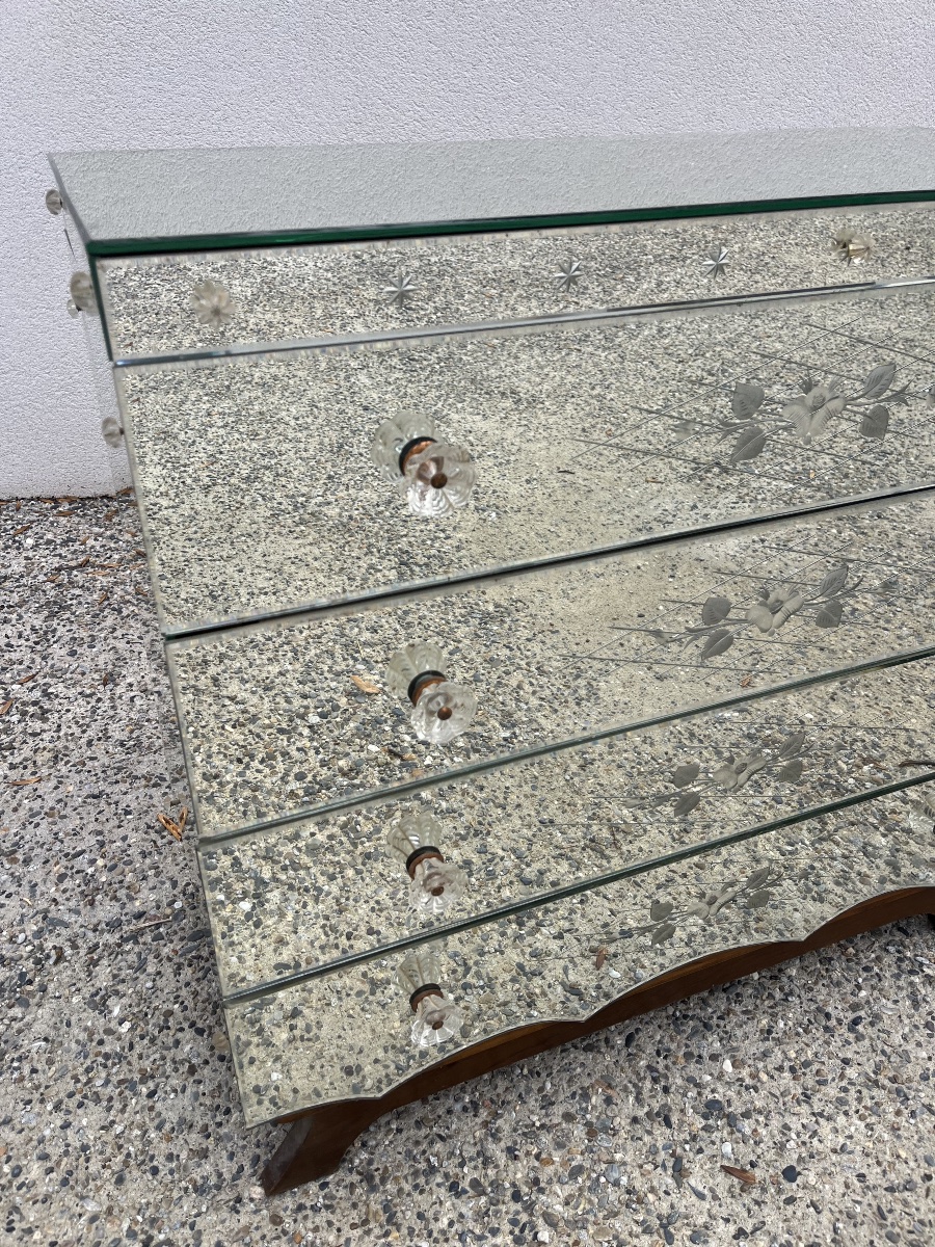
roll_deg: -1.6
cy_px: 624
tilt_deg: -30.8
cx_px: 468
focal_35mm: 26
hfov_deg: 53.1
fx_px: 936
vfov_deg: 67.3
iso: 50
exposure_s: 1/1862
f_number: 1.6
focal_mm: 5.1
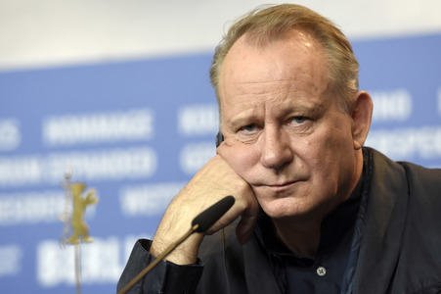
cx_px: 220
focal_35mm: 262
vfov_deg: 5.2
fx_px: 3213
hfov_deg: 7.9
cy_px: 147
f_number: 3.5
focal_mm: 175
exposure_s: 1/400
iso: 1250
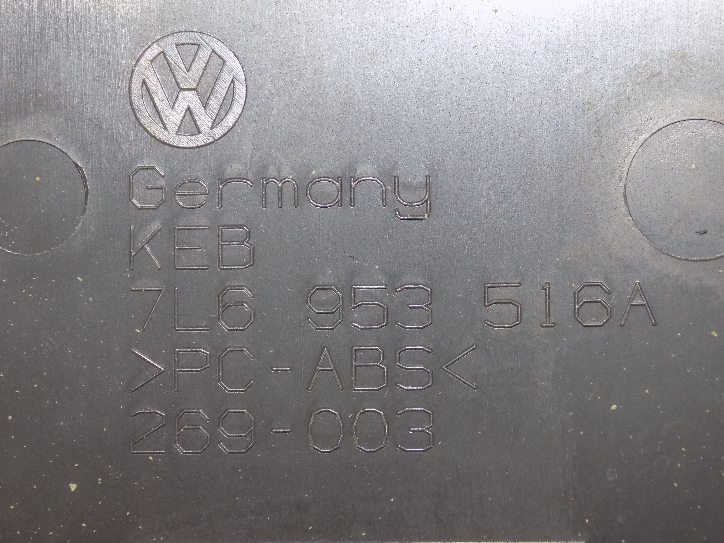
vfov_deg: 18.9
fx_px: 1631
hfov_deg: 25.0
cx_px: 362
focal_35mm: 78
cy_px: 272
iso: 200
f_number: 4.3
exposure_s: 1/30
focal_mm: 13.9
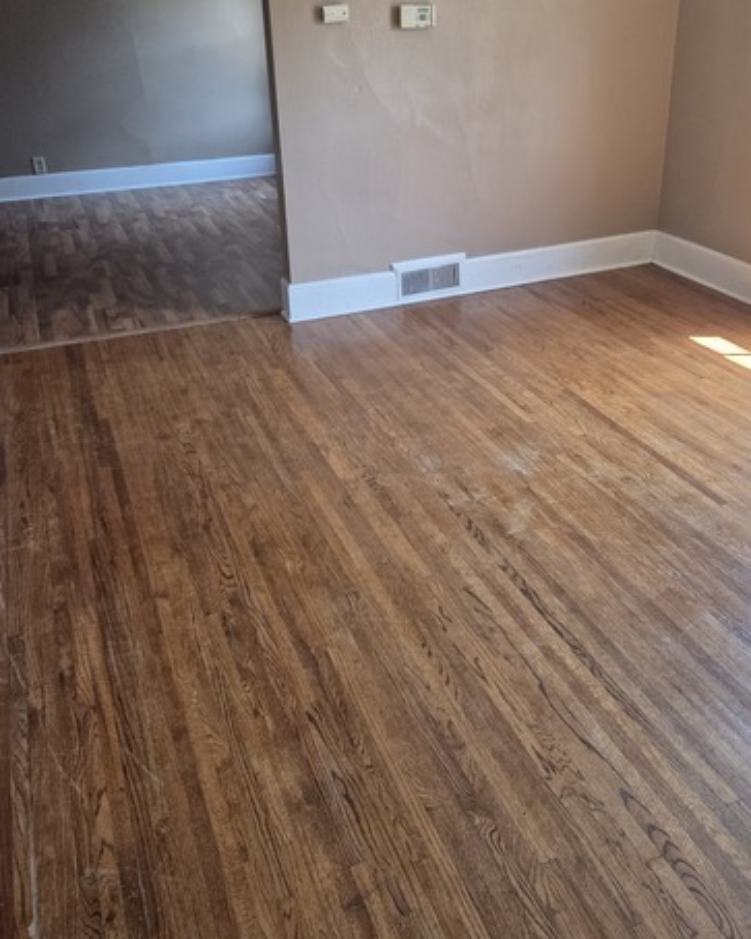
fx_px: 917
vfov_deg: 53.9
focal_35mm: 33
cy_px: 388
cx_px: 397
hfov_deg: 44.5
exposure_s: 1/180
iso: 160
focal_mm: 5.4
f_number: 1.8
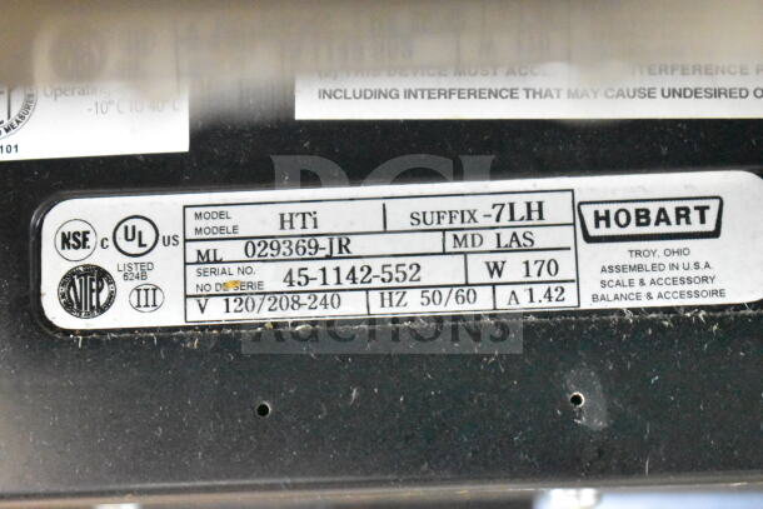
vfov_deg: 16.6
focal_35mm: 82
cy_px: 254
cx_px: 382
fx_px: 1749
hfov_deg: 24.6
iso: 25600
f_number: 5.6
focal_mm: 55
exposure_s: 1/25
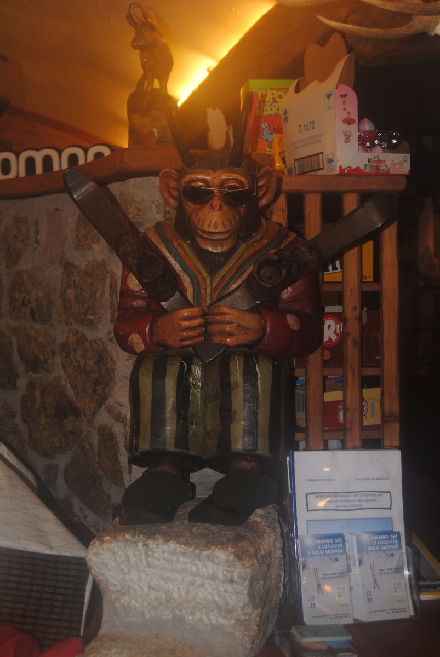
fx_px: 960
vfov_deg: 37.8
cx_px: 220
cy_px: 328
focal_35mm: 52
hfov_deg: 25.8
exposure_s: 1/60
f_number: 4.5
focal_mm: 35
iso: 200
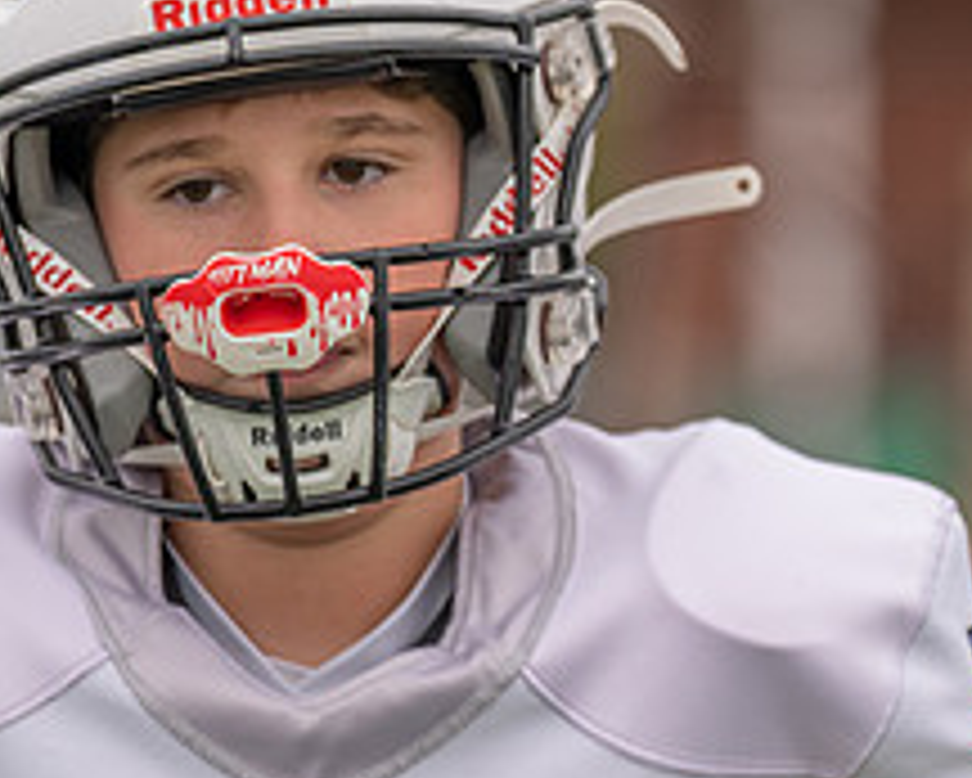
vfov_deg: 3.5
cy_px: 423
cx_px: 532
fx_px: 12779
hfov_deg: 4.4
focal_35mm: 444
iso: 320
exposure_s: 1/1250
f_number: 2.8
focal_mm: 146
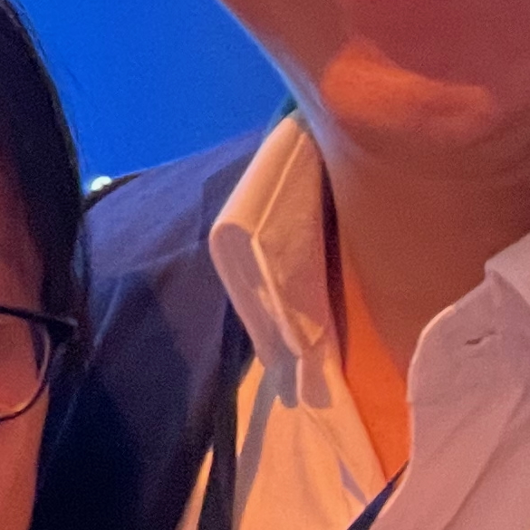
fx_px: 2425
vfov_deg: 11.7
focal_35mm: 140
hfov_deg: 10.5
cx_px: -785
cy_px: -360
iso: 400
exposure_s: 1/25
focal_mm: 2.71
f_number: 2.2
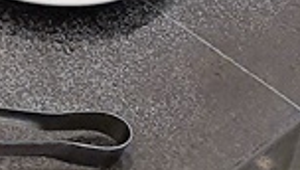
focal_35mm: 186
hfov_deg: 10.4
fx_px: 1482
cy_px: -213
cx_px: -341
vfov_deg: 6.3
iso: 200
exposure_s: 1/60
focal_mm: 4.32
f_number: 1.7
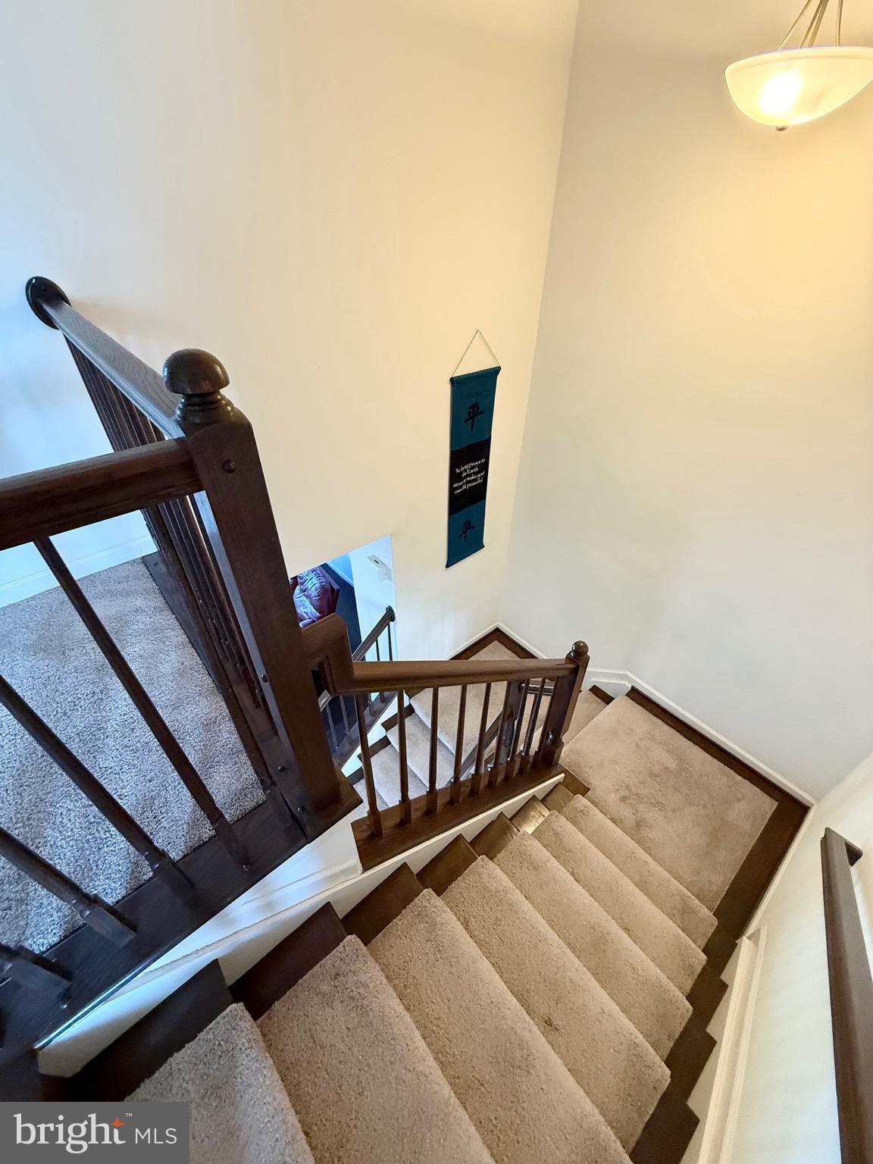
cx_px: 436
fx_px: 471
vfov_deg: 102.1
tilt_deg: -38.3
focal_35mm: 14
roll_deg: -1.2
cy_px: 582
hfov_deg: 85.7
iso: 400
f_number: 2.2
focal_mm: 2.22
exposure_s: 1/60
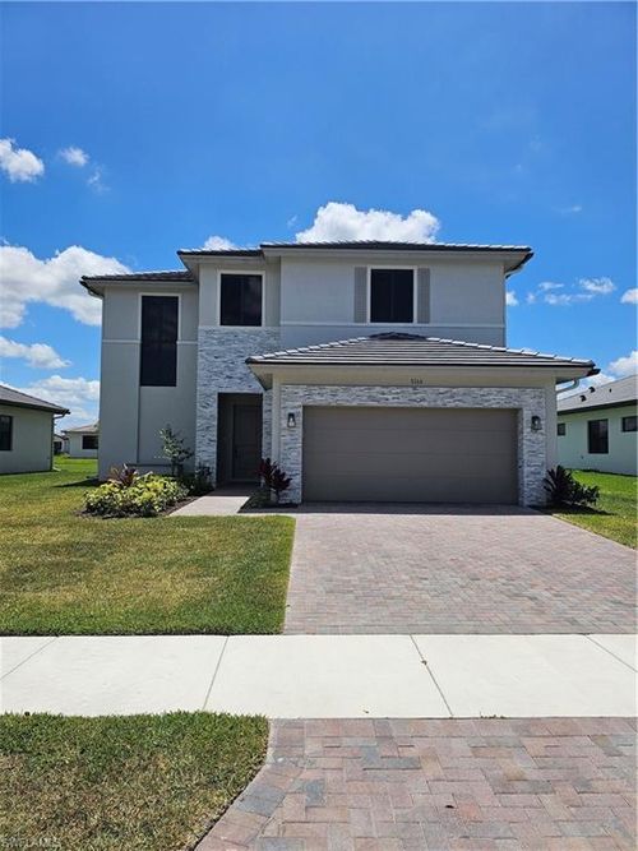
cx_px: 319
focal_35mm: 23
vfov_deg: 73.9
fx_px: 565
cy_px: 426
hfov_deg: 58.9
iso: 10
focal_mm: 6.3
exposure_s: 1/1686
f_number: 1.7
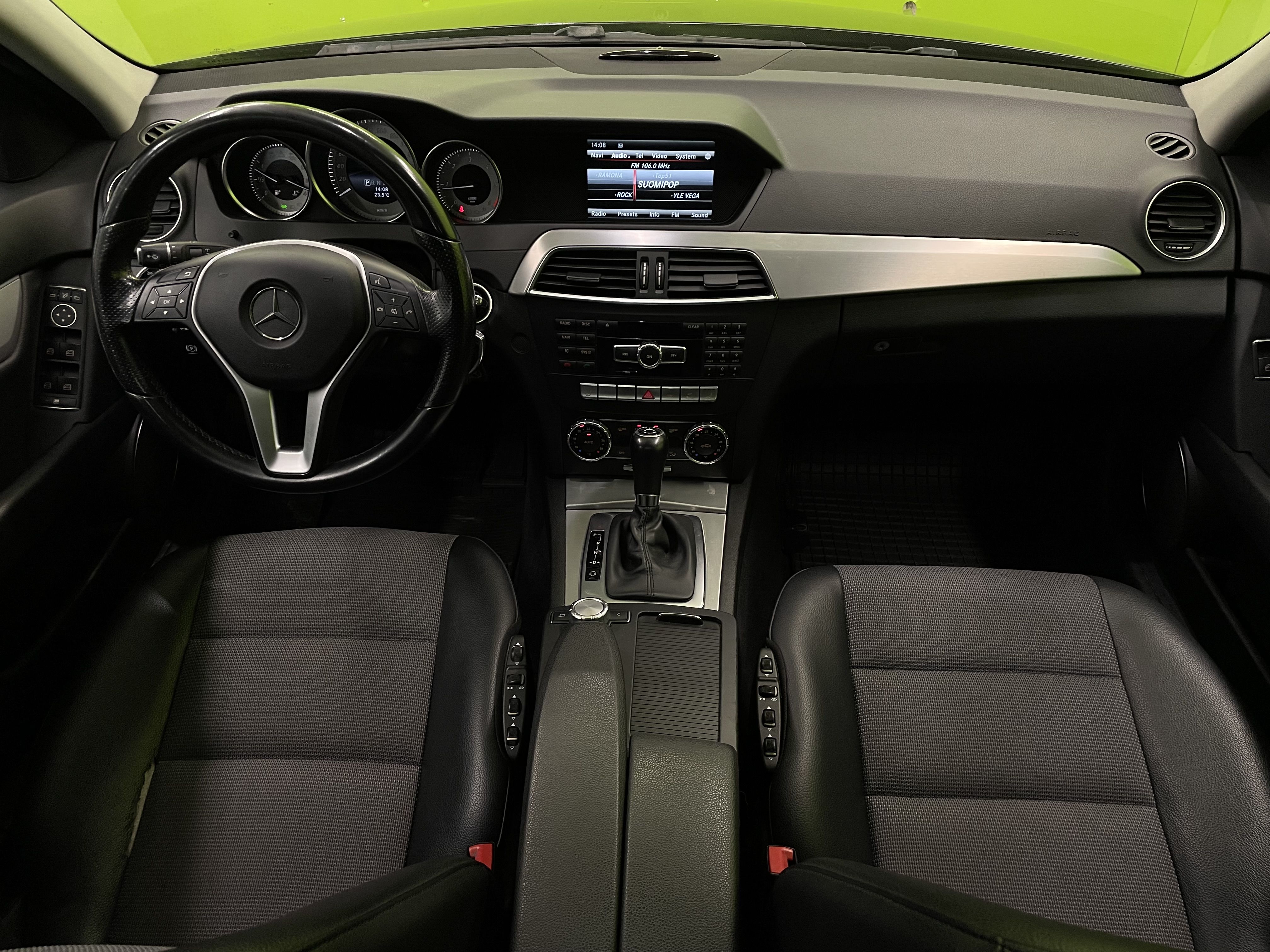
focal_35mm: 26
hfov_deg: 67.3
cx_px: 635
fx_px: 954
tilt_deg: -37.8
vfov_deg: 53.1
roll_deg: +1.0
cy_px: 476
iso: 160
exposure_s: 1/50
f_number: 1.6
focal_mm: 4.2
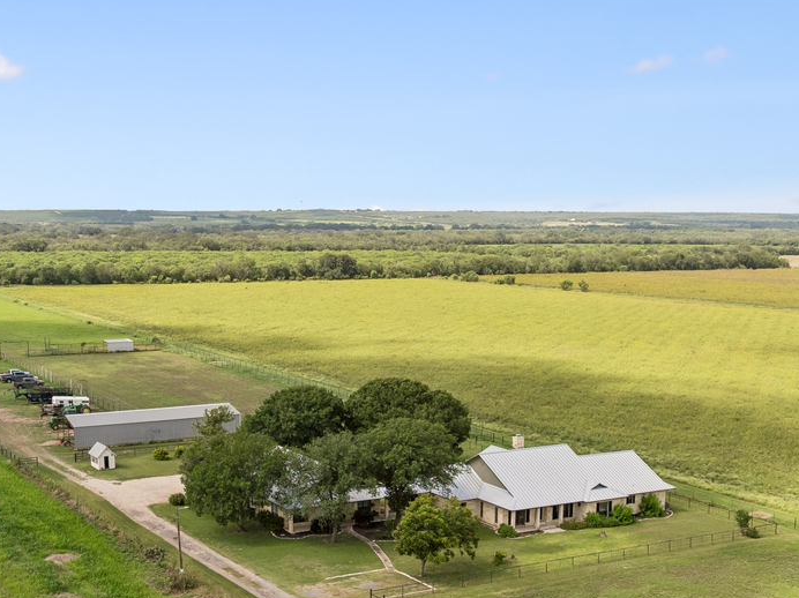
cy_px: 478
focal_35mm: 50
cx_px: 378
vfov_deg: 28.5
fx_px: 1153
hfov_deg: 38.2
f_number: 2.8
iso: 100
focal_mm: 12.3
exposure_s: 1/100
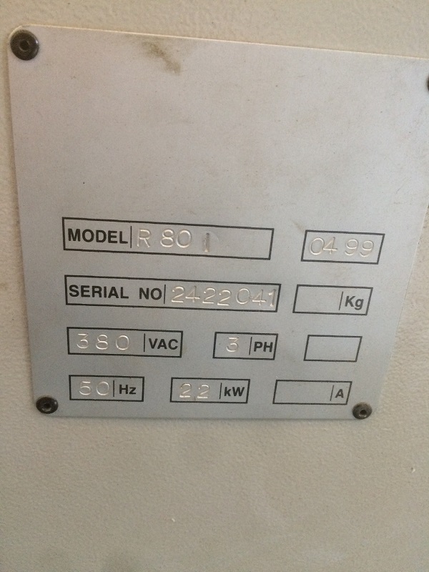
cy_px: 286
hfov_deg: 48.2
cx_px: 214
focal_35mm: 29
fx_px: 479
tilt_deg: -23.4
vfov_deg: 61.7
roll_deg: -2.0
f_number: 2.2
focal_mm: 4.15
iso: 250
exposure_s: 1/33
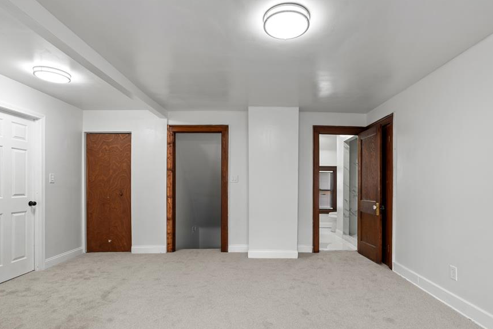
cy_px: 192
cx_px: 259
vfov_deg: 64.1
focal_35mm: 19
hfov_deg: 86.9
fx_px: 260
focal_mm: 16
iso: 400
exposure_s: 1/3
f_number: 8
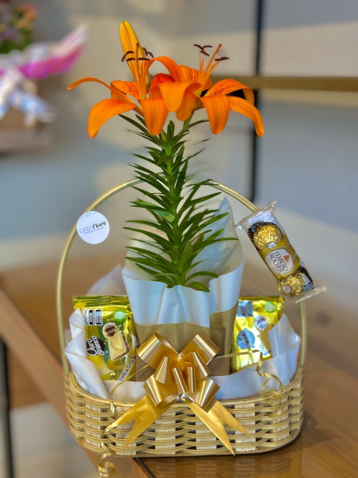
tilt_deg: -14.8
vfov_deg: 39.7
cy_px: 239
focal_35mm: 48
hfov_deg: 30.3
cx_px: 179
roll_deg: -0.6
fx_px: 662
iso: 160
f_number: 1.78
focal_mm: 6.86
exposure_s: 1/120
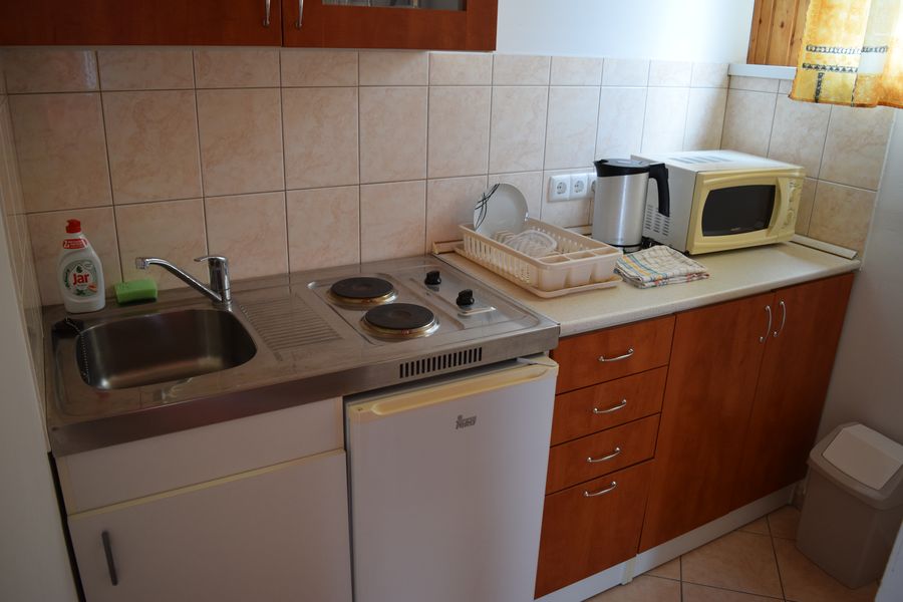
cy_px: 301
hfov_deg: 67.4
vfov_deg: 47.9
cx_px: 452
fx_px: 677
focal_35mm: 27
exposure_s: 1/60
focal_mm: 18
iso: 500
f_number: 4
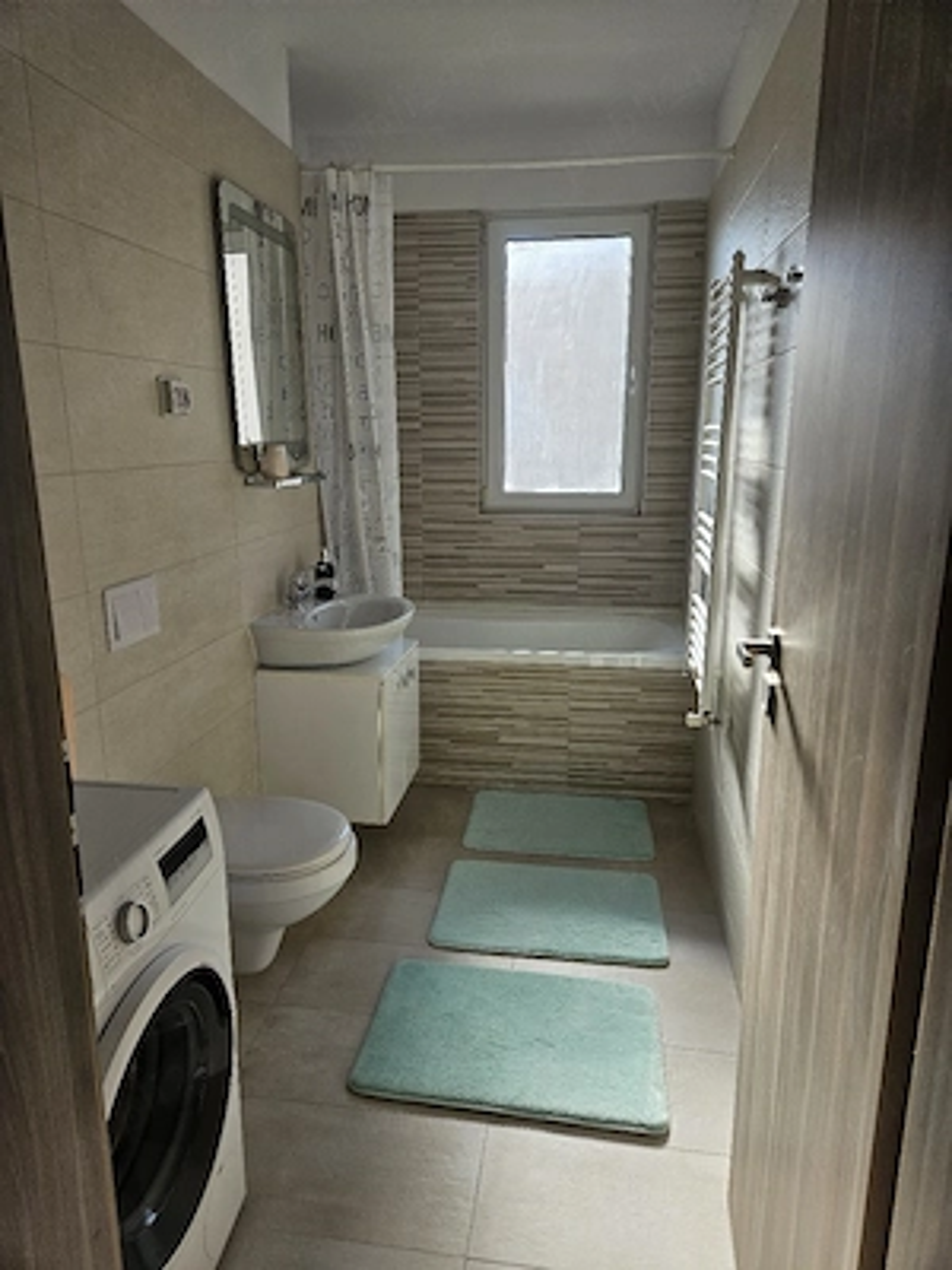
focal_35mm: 23
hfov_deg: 58.9
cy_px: 635
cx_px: 476
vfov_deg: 73.9
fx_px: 843
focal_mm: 5.4
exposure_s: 1/141
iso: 25
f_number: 1.8
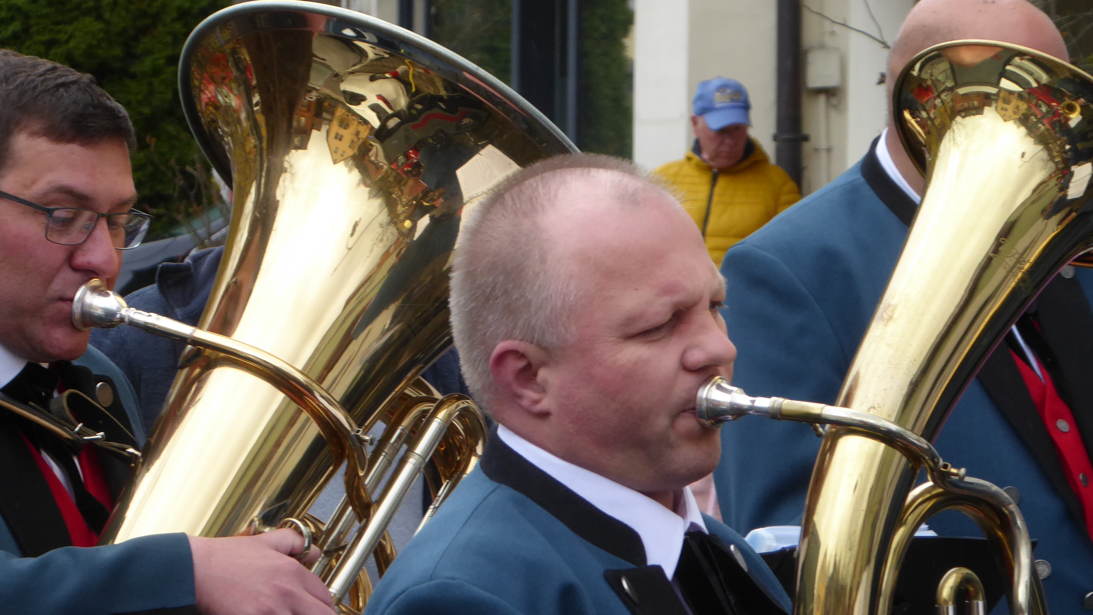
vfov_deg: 4.8
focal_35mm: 255
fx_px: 7391
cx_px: 555
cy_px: 375
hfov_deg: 8.5
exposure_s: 1/200
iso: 160
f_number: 5.6
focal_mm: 35.8
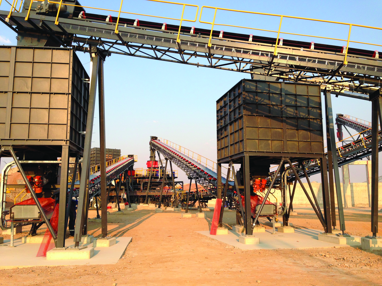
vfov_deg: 42.9
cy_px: 143
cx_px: 191
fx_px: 364
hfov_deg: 55.4
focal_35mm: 33
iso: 50
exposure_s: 1/638
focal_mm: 4.12
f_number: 2.4
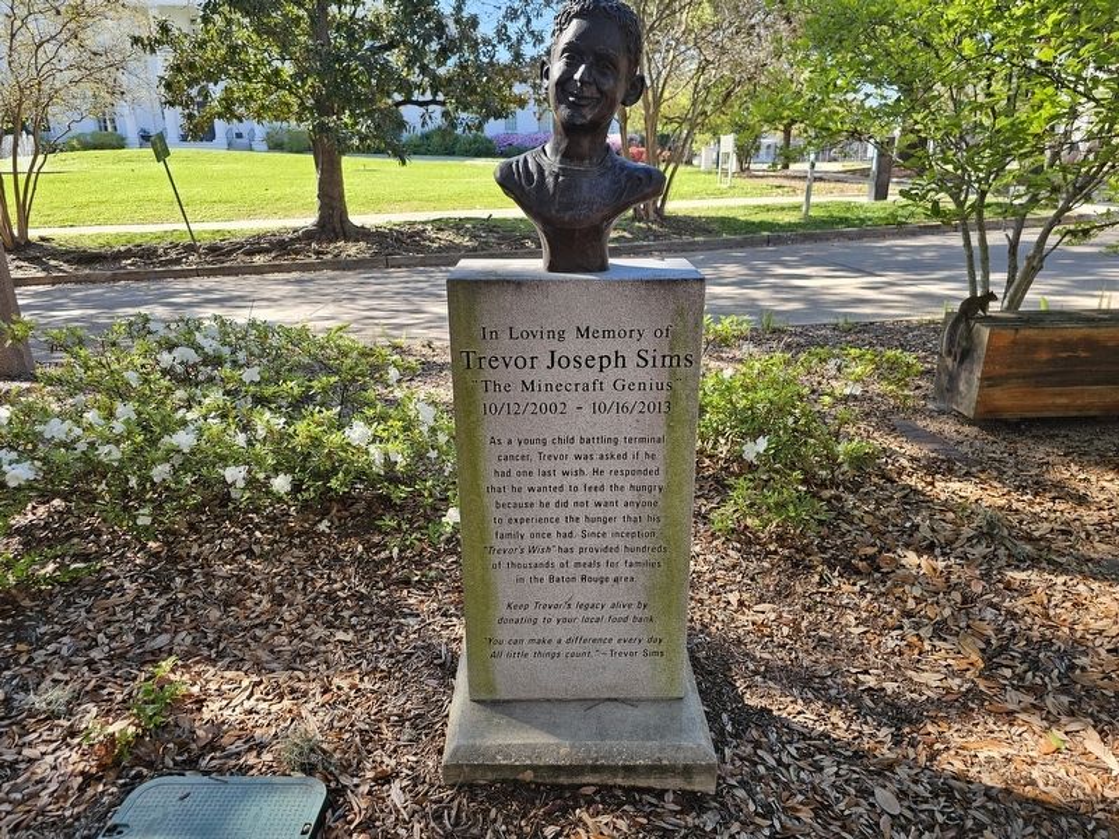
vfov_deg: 58.9
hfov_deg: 73.9
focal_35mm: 23
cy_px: 420
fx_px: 744
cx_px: 560
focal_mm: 6.3
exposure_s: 1/120
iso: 12
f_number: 1.7
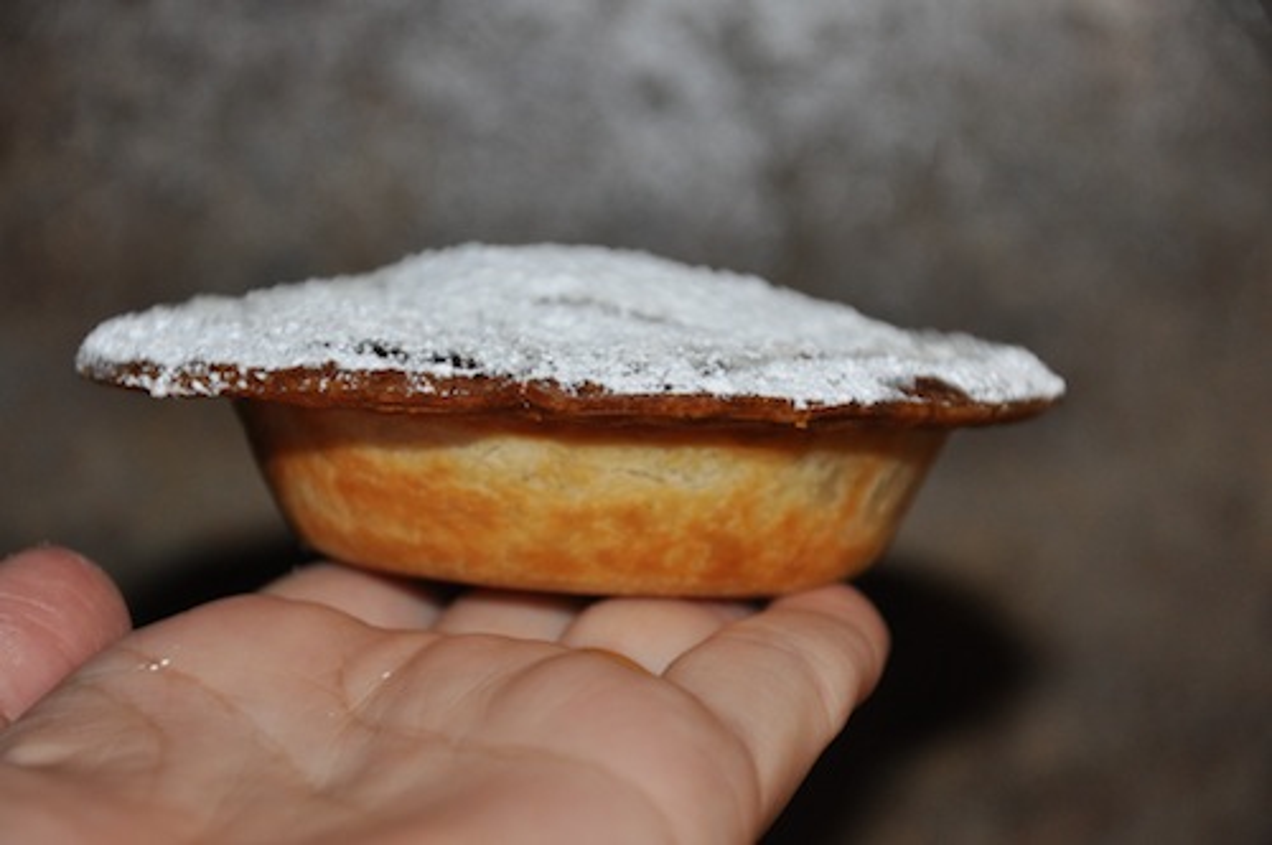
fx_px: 4499
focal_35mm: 128
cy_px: 422
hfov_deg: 16.1
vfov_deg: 10.7
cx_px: 636
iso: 800
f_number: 5.6
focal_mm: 85
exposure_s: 1/60
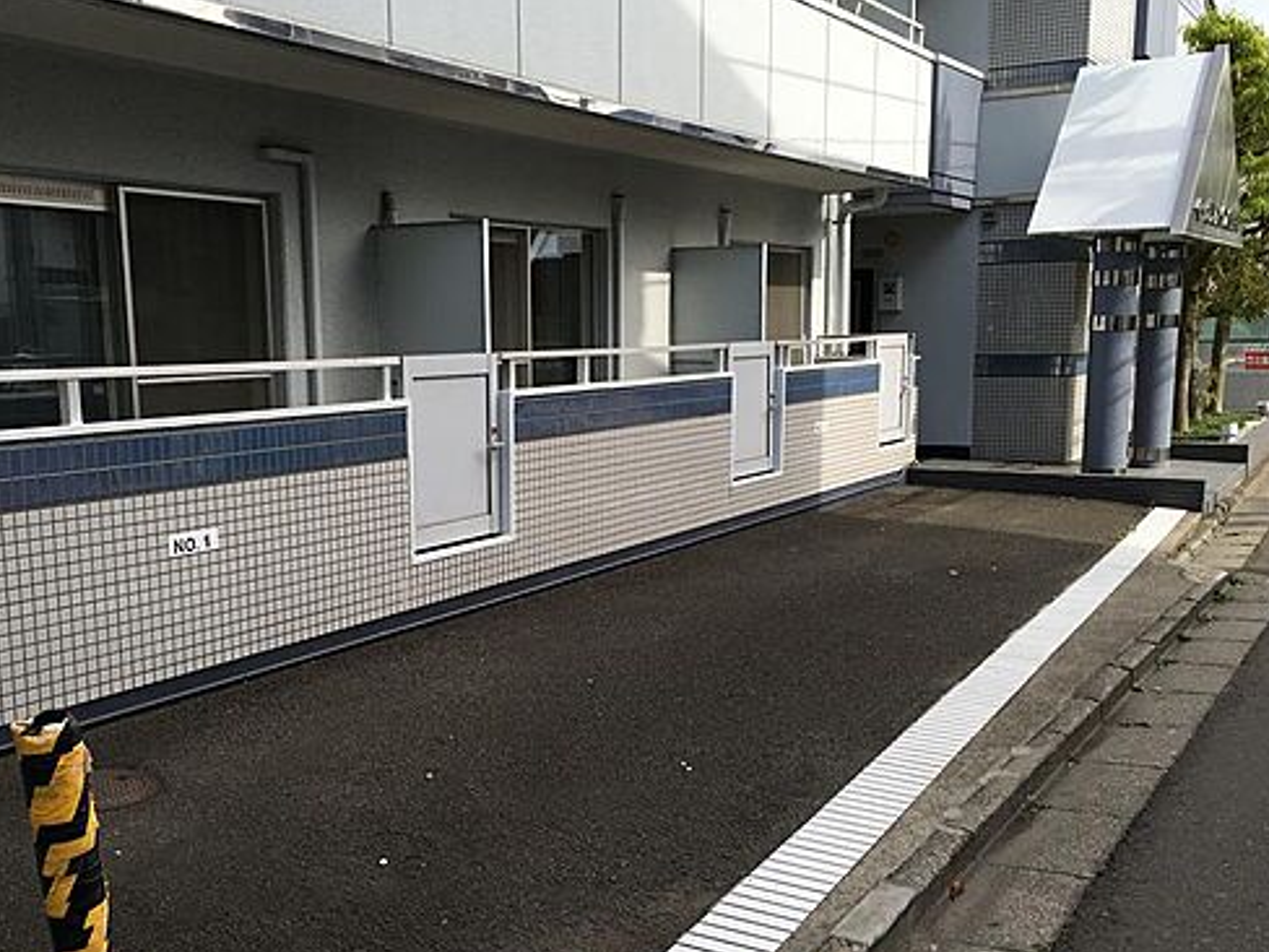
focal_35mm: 38
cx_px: 530
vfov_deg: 37.6
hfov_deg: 48.8
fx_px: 1393
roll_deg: +0.9
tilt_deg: -9.9
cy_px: 572
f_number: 2.2
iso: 25
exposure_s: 1/712
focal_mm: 4.15
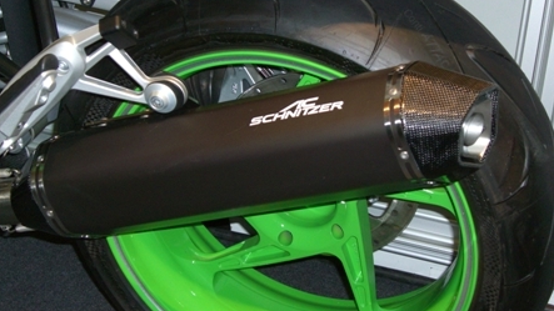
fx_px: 1263
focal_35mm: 86
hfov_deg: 24.7
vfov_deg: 14.1
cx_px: 279
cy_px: 141
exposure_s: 1/60
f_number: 4.3
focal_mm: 16.3
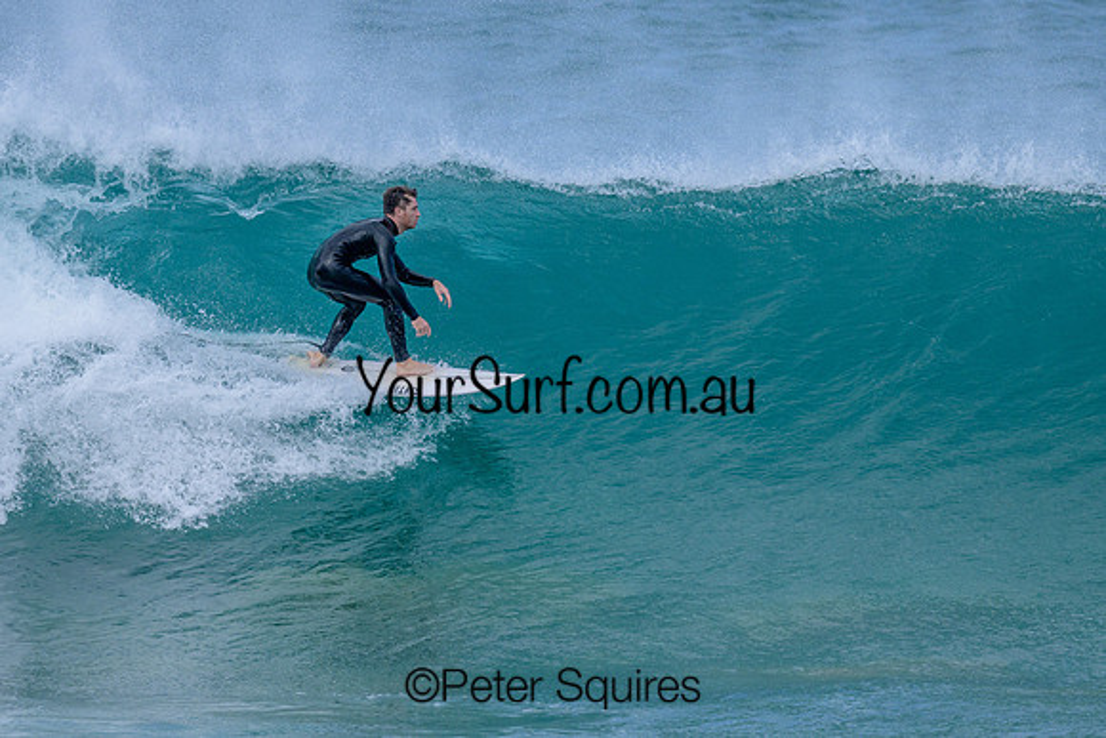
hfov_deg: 1.9
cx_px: 480
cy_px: 344
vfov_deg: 1.3
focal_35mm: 1099
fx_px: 33783
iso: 500
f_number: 6.3
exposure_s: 1/2000
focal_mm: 800
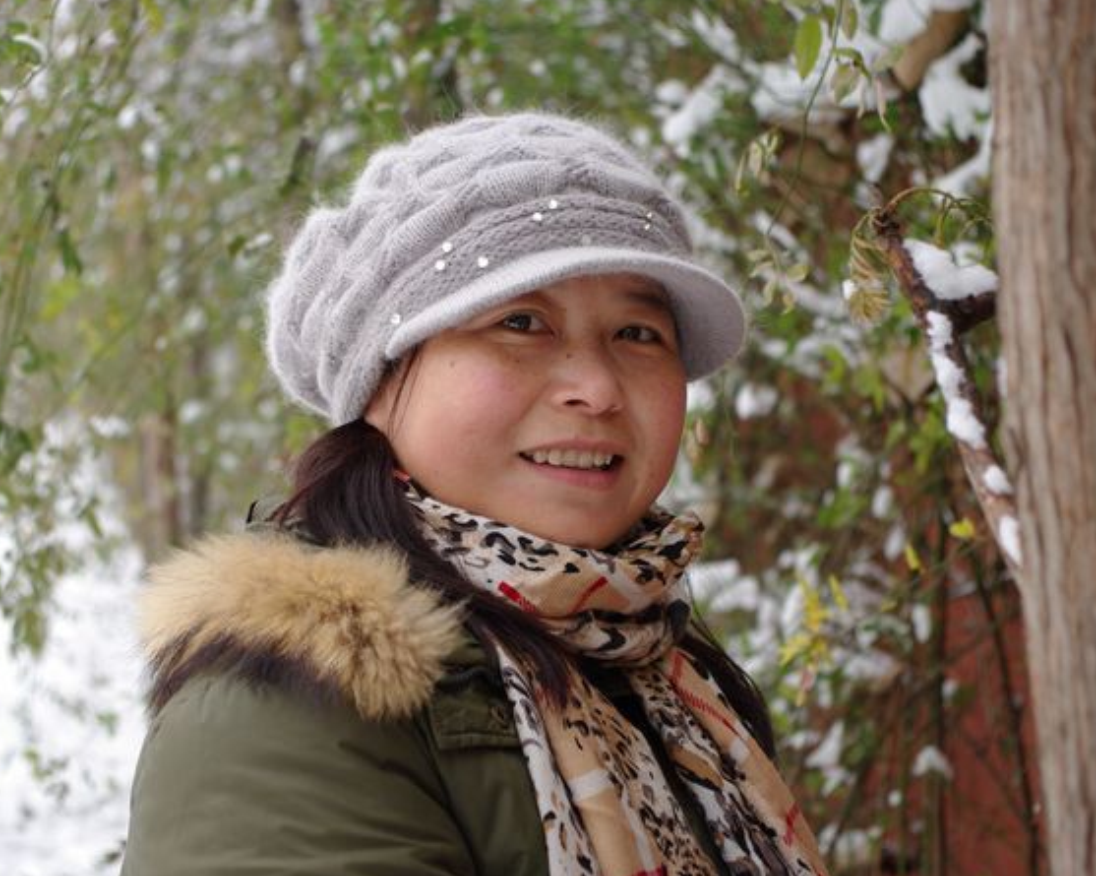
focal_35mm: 80
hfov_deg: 24.0
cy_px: 440
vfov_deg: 19.3
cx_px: 500
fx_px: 2580
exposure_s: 1/125
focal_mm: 45
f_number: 4
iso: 200
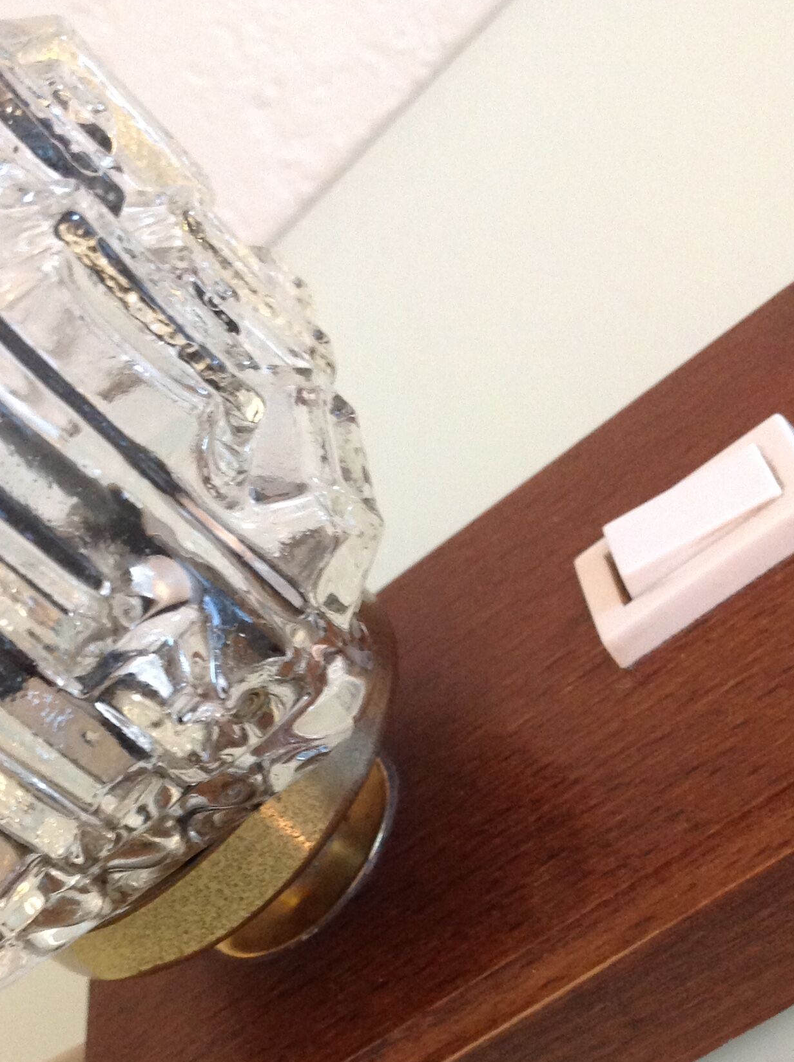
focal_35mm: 55
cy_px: 755
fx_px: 1686
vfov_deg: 34.5
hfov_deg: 26.5
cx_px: 454
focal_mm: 4.28
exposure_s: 1/15
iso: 250
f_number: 2.4
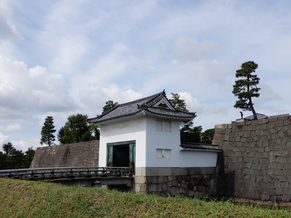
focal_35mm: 35
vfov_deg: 40.7
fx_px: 294
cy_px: 109
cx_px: 146
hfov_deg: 52.6
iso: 80
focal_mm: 6.2
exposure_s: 1/1250
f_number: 4
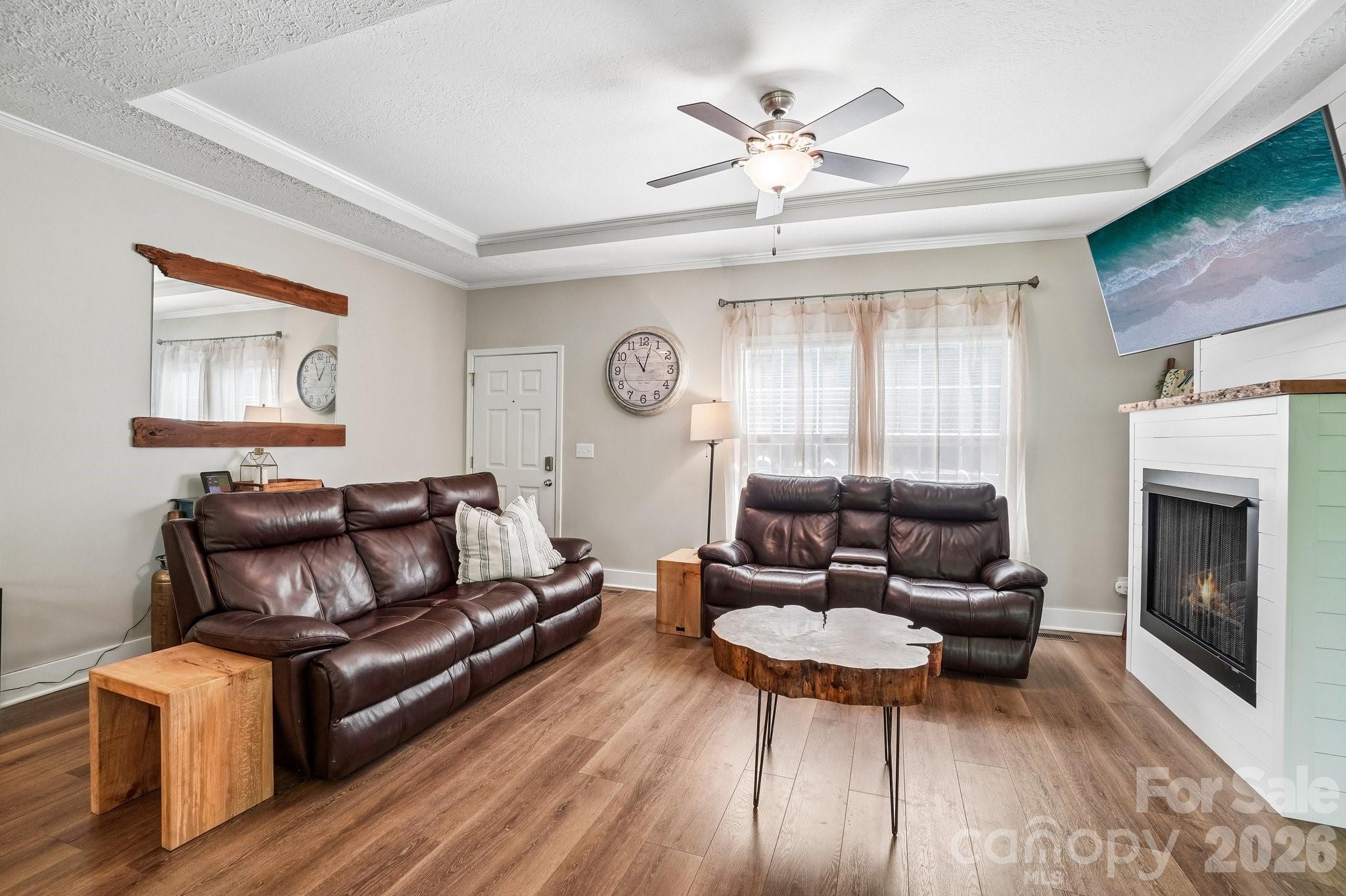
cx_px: 673
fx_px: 561
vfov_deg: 77.3
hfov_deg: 100.4
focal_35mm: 15
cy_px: 448
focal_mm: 10
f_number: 8
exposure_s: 1/25
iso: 400
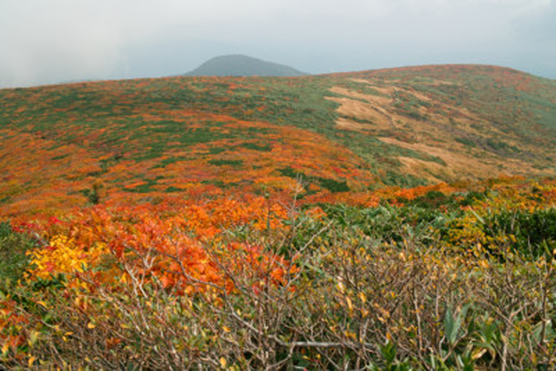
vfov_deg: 32.7
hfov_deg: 47.4
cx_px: 278
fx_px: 633
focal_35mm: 41
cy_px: 186
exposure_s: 1/160
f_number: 7.1
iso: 100
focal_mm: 24.2
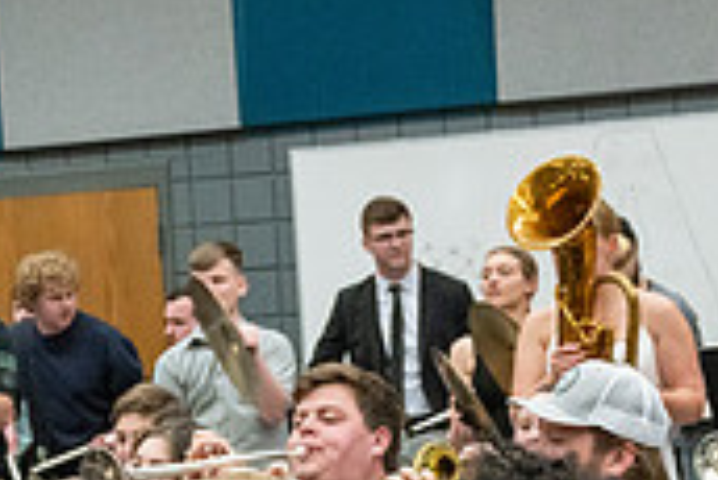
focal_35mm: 138
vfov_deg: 9.7
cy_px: 724
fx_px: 2755
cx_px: 213
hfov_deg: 14.8
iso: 10000
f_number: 4
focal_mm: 41
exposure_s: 1/500
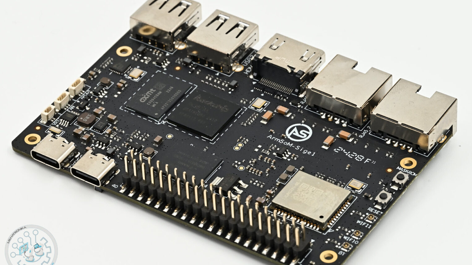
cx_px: 235
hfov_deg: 19.3
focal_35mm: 111
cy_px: 139
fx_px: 1389
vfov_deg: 10.9
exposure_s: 1/60
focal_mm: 105
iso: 800
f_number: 18
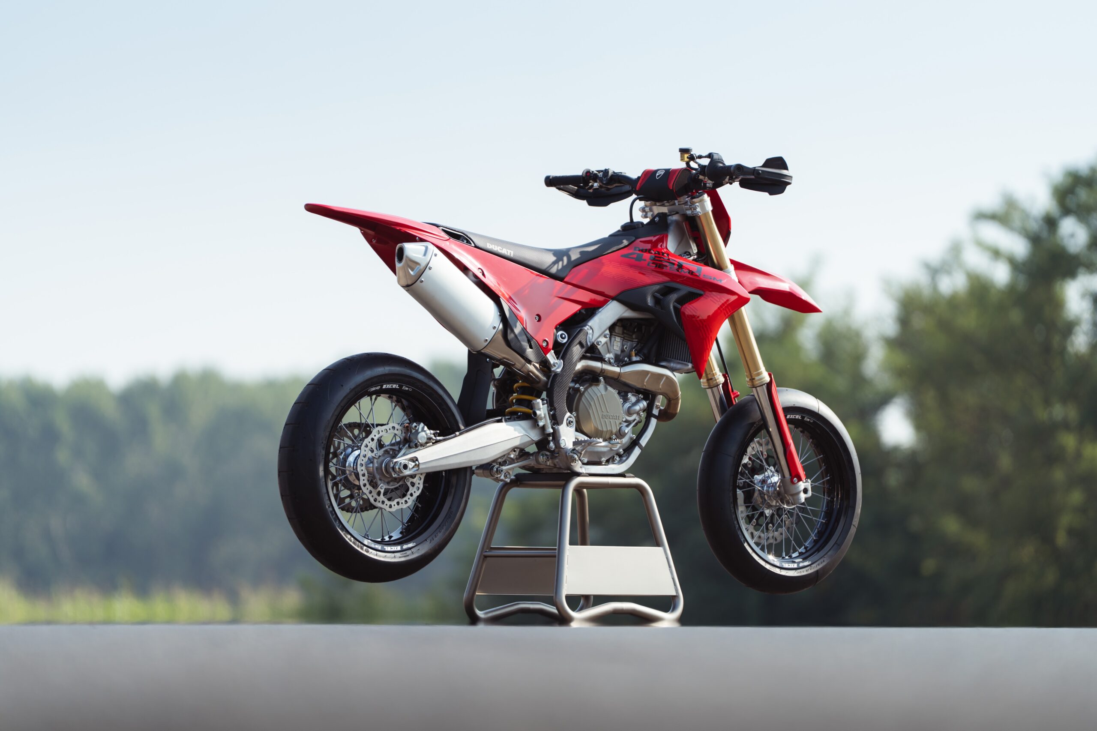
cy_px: 366
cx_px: 548
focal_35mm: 200
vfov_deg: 6.9
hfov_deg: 10.3
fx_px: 6093
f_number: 2.8
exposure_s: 1/1000
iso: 100
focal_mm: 200
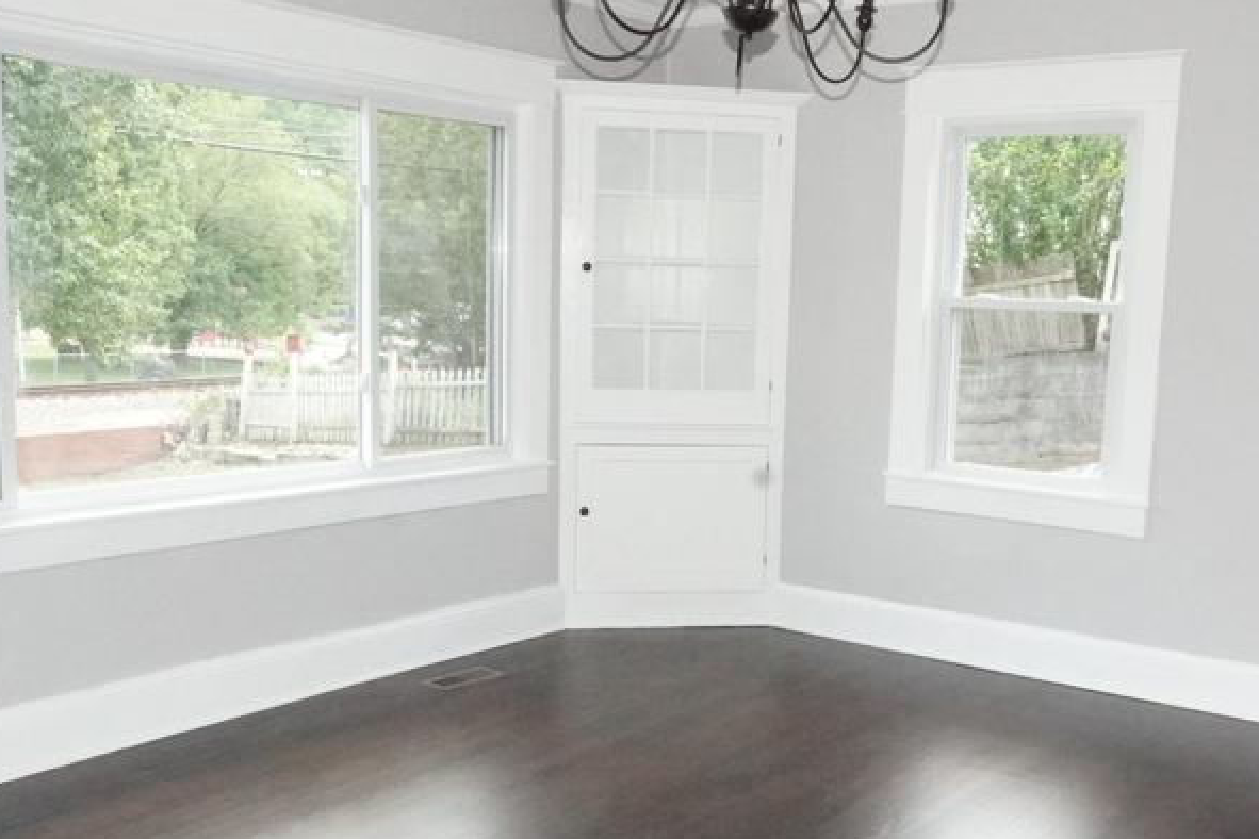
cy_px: 509
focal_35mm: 39
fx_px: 1364
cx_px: 735
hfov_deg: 49.3
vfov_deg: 34.1
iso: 6400
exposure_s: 1/160
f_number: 14
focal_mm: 16
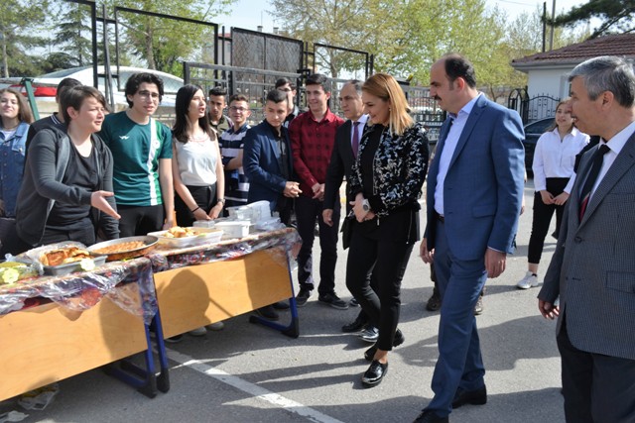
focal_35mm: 30
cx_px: 318
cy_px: 212
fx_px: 529
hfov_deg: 61.9
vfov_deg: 43.6
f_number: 7.1
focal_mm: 20
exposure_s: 1/200
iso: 100
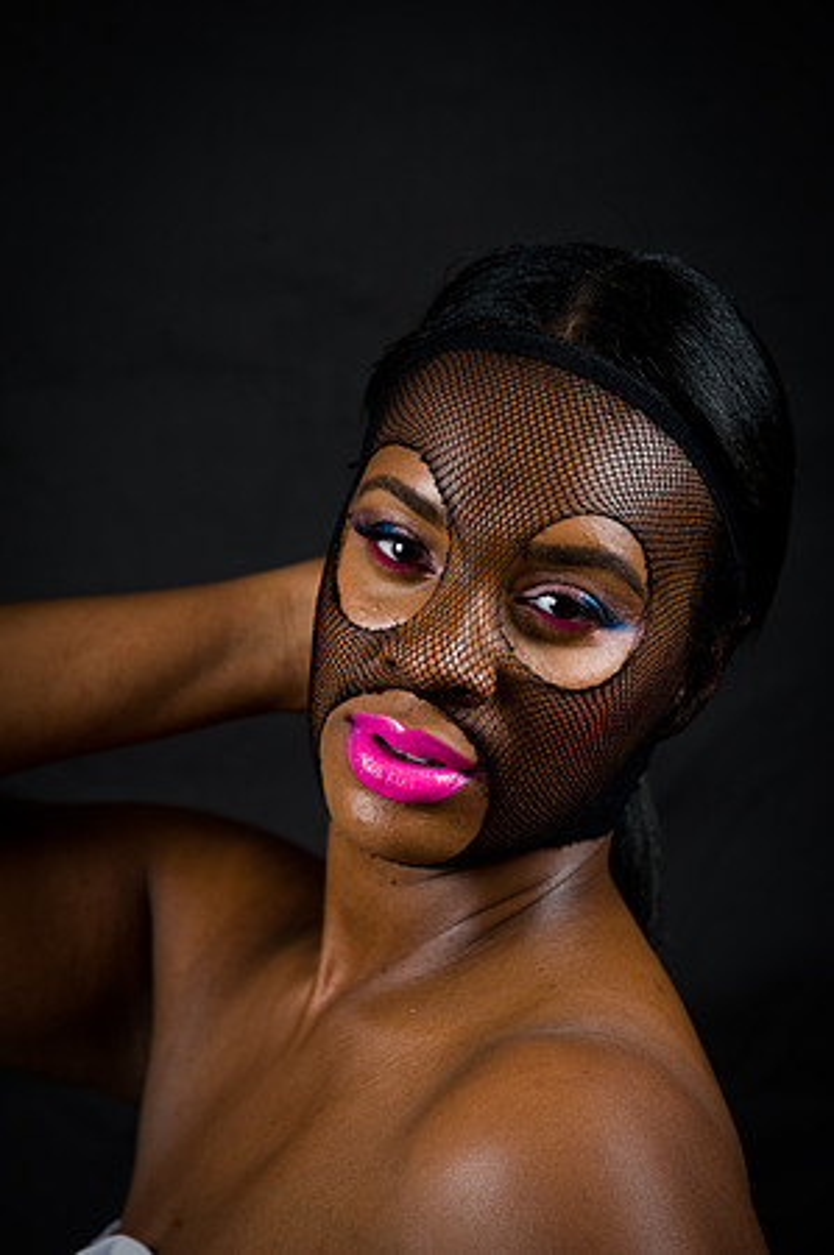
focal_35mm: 200
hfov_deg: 6.9
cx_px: 417
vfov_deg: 10.3
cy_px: 628
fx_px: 6966
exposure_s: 1/125
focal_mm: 200
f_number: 5.6
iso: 200
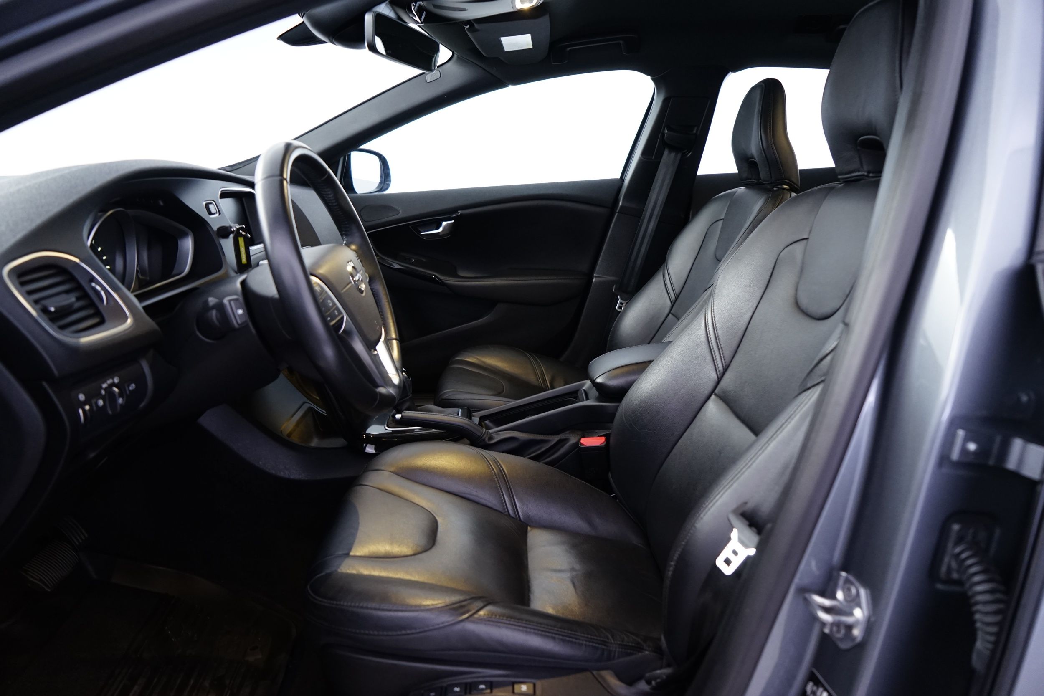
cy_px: 348
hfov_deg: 73.7
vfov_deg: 53.1
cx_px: 522
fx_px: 696
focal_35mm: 24
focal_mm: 24
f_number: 4
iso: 1600
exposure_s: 1/10
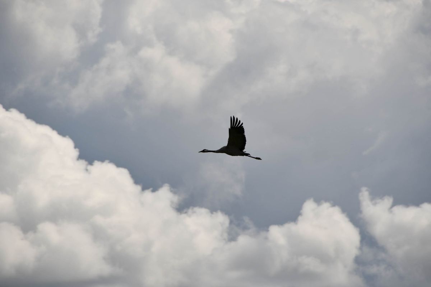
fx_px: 4489
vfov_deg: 3.7
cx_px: 216
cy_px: 144
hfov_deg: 5.5
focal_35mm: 375
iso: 100
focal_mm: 250
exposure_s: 1/640
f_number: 9
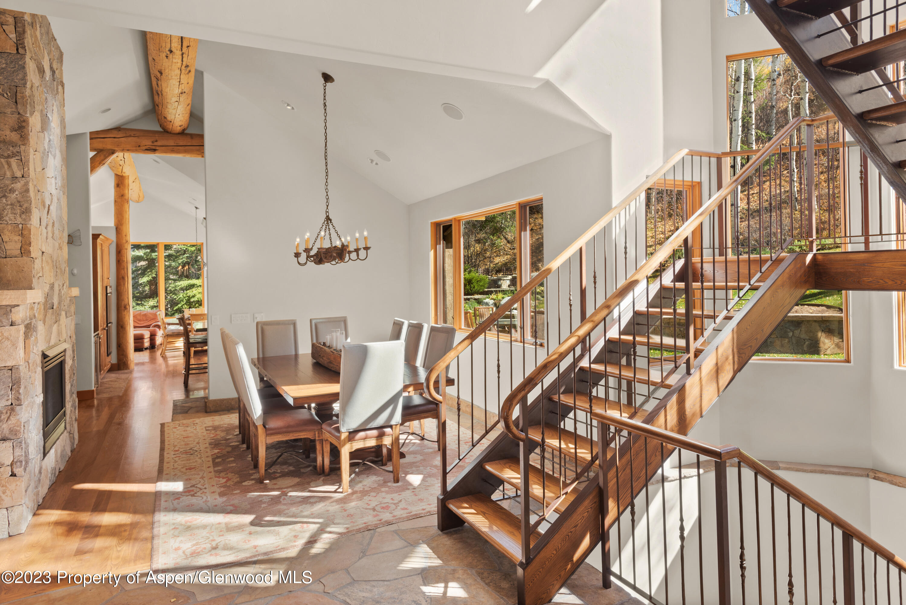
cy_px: 302
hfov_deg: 78.6
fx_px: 554
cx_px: 453
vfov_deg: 57.3
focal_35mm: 22
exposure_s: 1/3
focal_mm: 22
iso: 125
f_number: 8
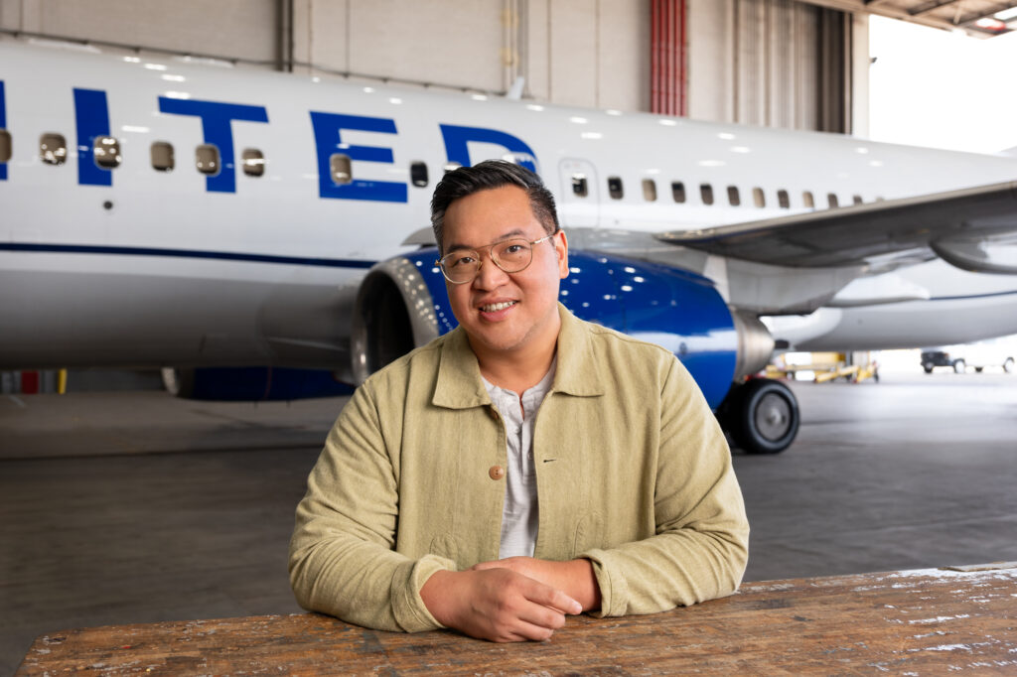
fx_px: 1073
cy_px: 338
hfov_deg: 50.7
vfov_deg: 35.0
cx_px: 508
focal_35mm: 38
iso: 400
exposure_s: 1/125
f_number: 5.6
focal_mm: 38
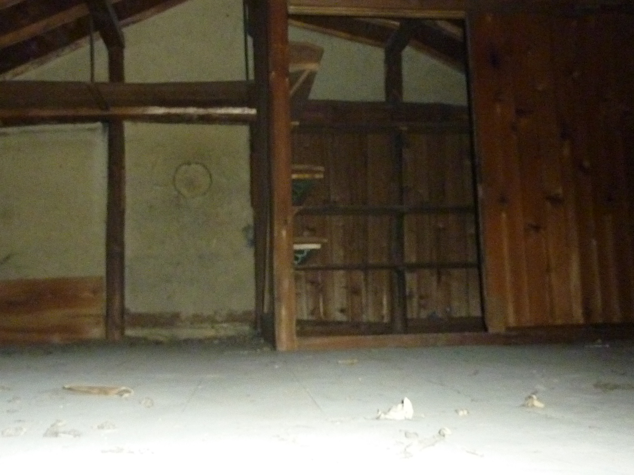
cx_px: 317
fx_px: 714
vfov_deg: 36.8
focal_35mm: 39
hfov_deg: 47.9
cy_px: 238
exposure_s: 1/30
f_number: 3.3
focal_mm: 4.1
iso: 640
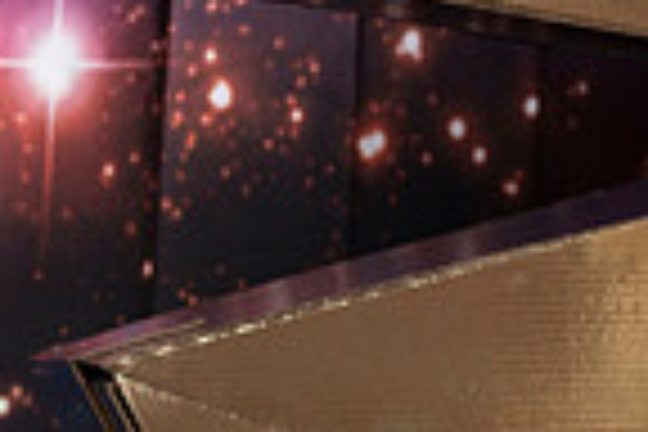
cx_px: -652
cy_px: 70
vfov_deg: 6.1
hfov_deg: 8.6
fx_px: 4068
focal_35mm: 226
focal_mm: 56
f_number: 9
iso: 320
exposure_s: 1/160
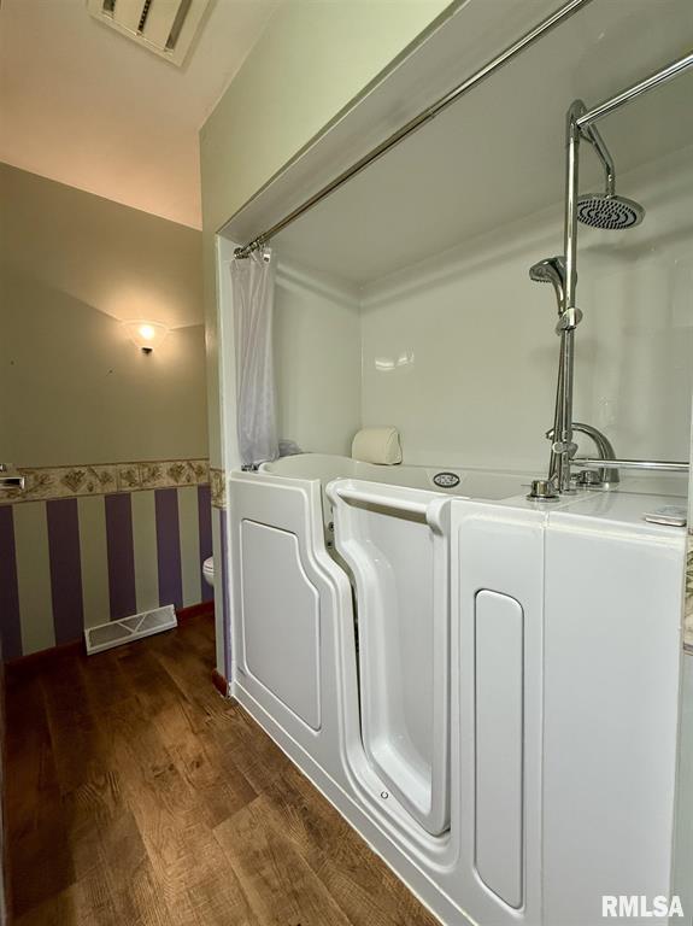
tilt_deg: -3.3
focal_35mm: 14
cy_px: 463
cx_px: 346
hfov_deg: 85.6
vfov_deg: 102.1
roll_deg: +2.8
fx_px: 374
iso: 250
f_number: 2.2
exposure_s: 1/120
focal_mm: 2.22
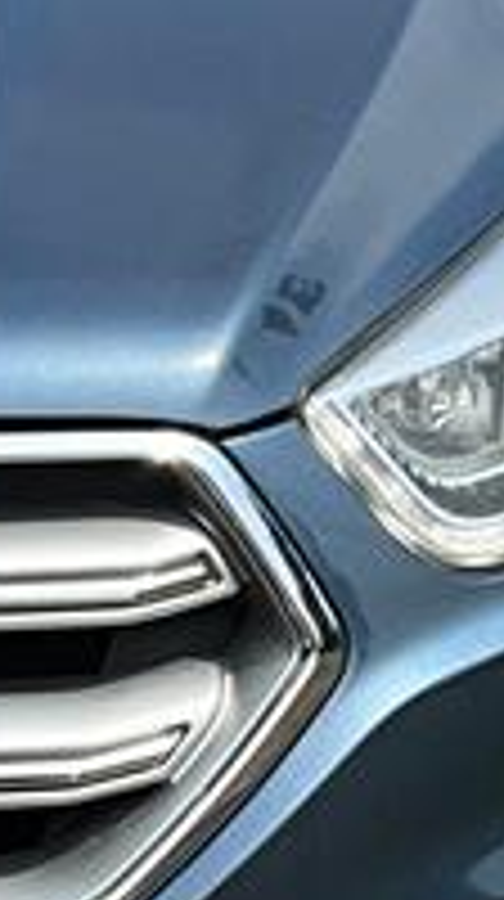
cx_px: -675
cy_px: 684
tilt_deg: -13.3
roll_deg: +1.7
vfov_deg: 11.3
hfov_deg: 6.1
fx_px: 4529
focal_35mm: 190
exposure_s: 1/2058
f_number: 1.8
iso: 25
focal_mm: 3
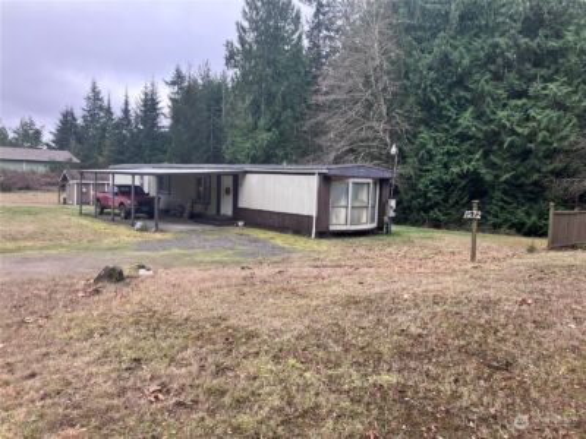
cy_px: 220
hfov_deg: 63.4
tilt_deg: -0.4
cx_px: 293
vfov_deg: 49.7
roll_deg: -1.8
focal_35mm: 28
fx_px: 474
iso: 64
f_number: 1.8
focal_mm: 3.99
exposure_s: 1/121
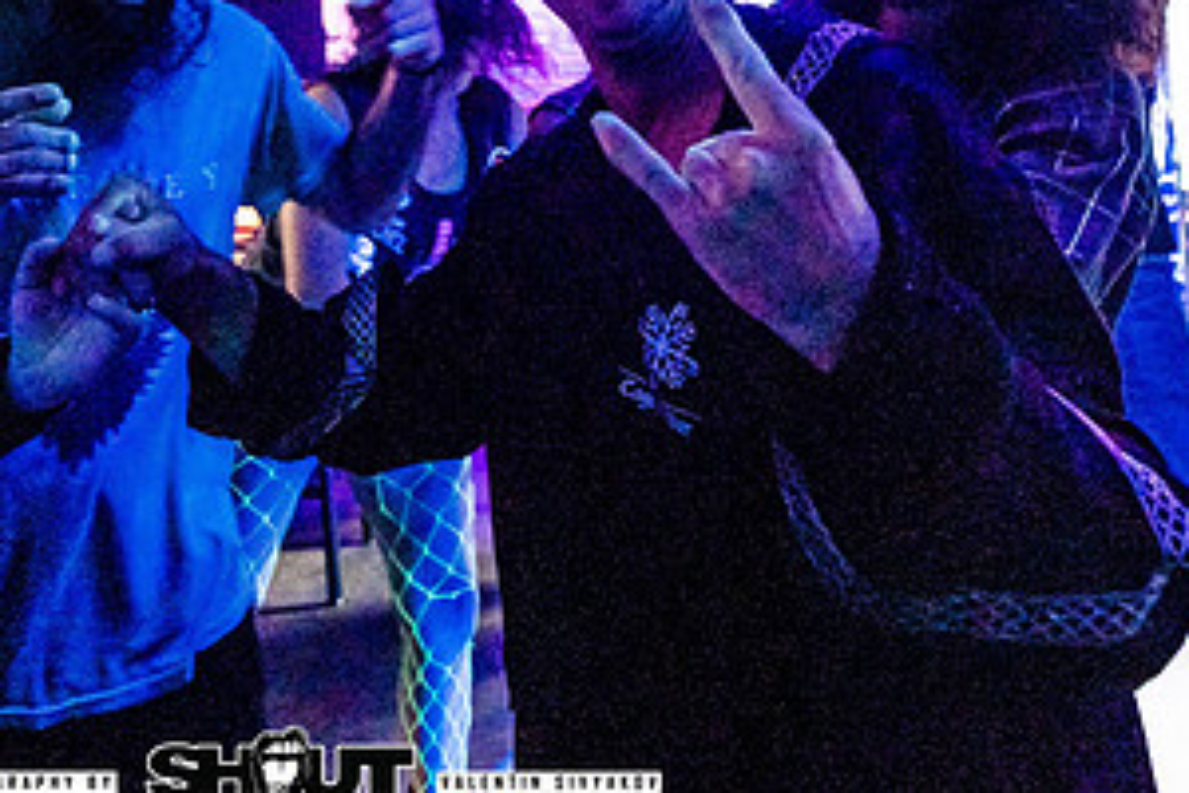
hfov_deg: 53.0
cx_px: 537
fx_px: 1189
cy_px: -14
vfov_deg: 33.5
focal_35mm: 36
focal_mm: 15
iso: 3200
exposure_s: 1/100
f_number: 2.8
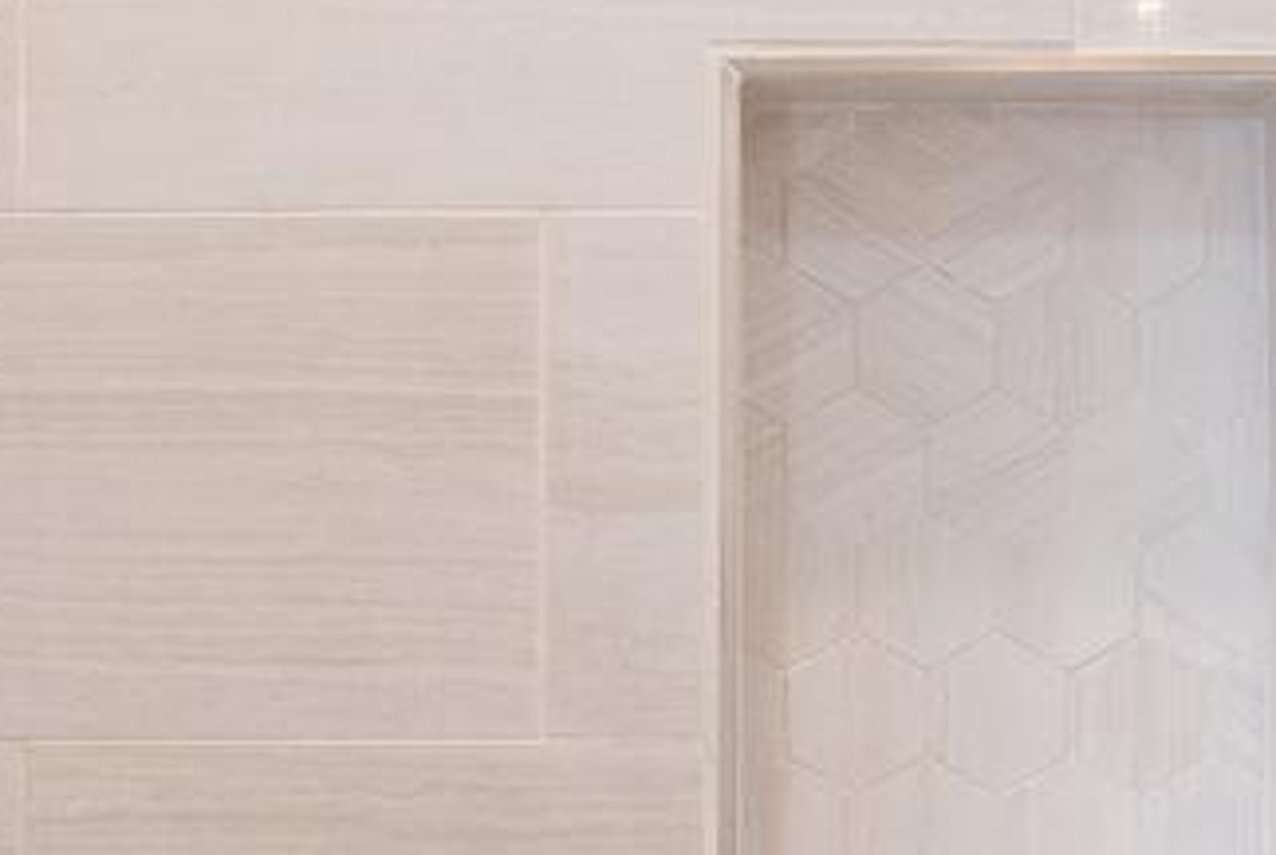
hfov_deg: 20.1
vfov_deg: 13.5
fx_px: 3585
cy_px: 715
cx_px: 445
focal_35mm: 101
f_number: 6.3
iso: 1000
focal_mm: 16
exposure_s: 1/50
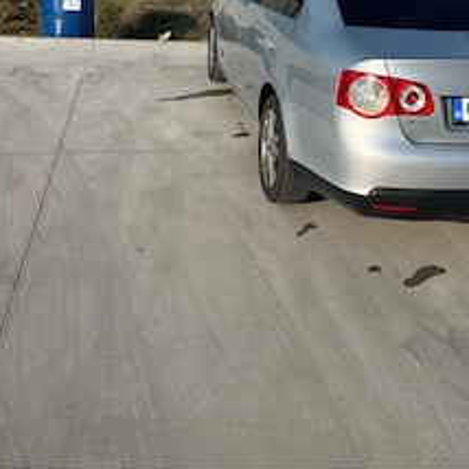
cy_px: 33
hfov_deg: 38.8
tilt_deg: -12.9
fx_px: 659
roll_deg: -5.4
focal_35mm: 43
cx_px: 307
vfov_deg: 36.3
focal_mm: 5.1
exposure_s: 1/4651
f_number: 1.6
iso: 50
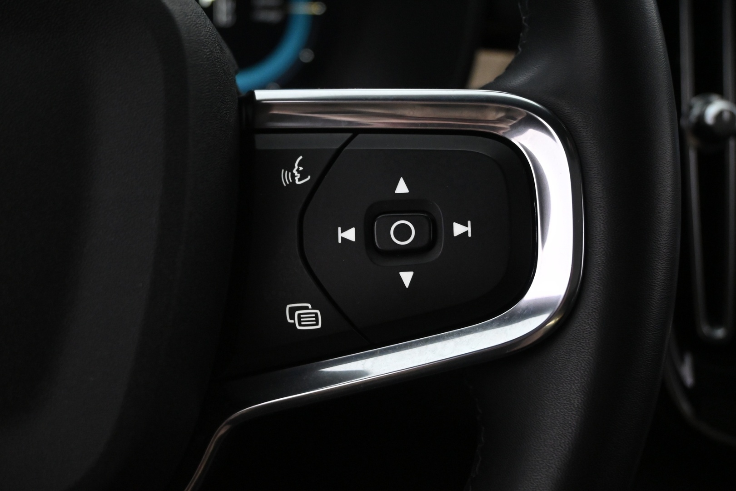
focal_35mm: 45
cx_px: 368
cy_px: 246
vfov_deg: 29.9
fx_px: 920
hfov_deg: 43.6
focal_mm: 30
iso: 3600
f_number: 4.8
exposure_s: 1/50
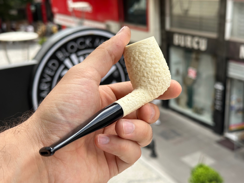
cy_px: 92
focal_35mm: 48
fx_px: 338
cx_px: 122
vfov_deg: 30.3
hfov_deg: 39.7
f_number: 1.78
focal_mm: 6.86
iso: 64
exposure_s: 1/1185
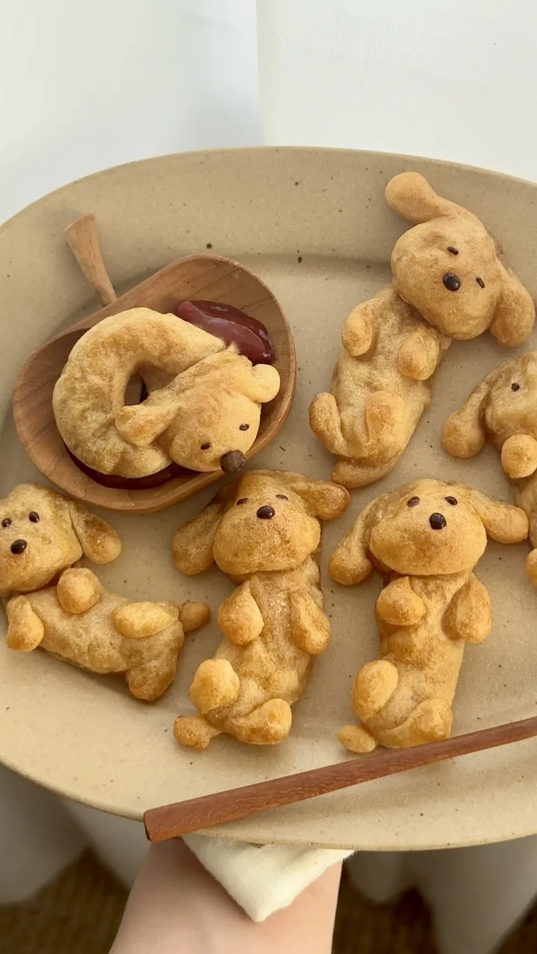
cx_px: 311
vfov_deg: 39.2
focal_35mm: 53
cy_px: 473
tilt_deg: -65.5
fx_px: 1342
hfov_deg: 22.6
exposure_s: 1/60
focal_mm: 6.76
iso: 125
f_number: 1.78
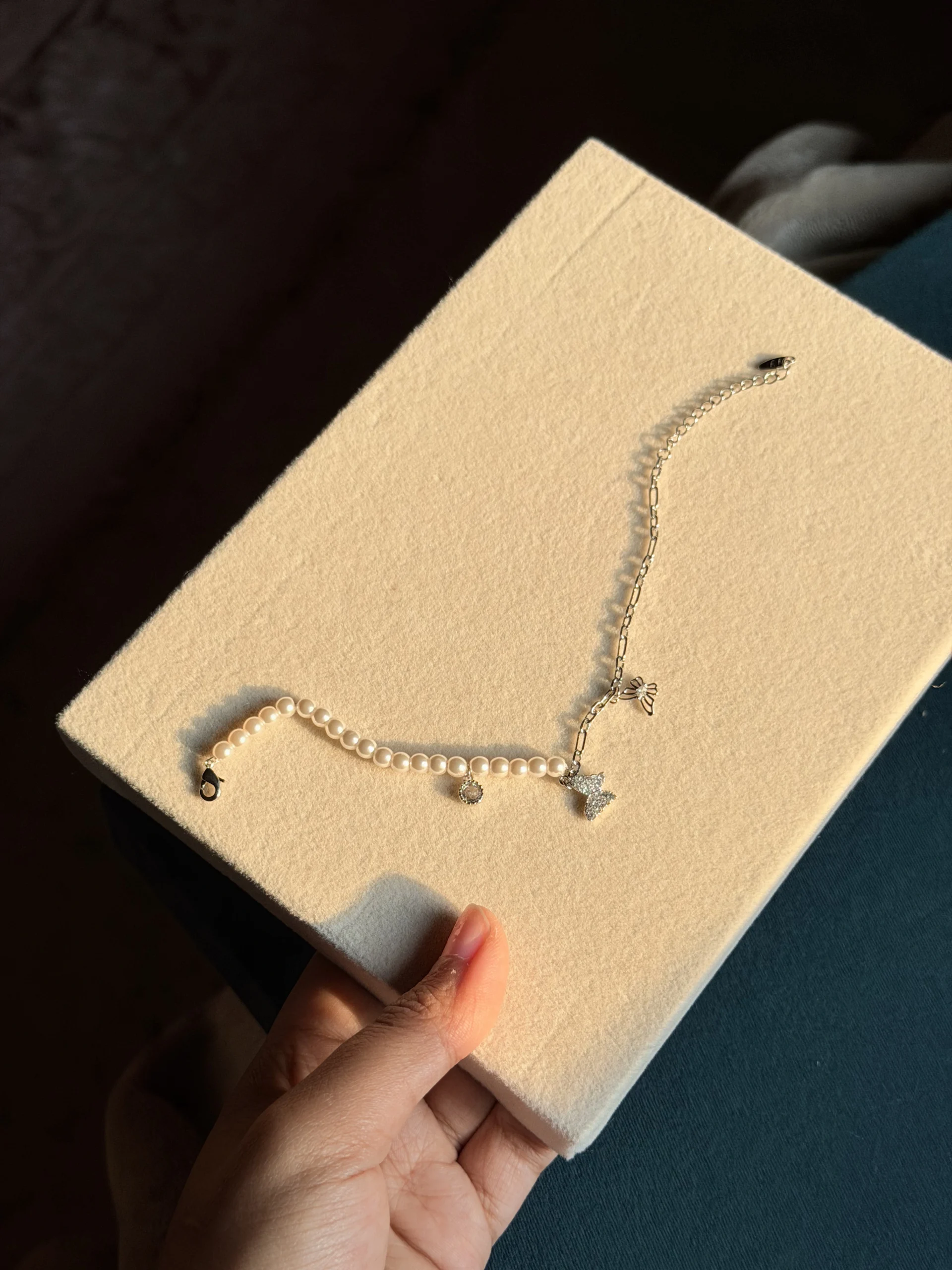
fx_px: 1760
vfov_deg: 39.7
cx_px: 476
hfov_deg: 30.3
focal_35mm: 48
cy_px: 635
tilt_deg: -59.6
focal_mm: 6.76
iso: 64
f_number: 1.78
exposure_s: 1/1264
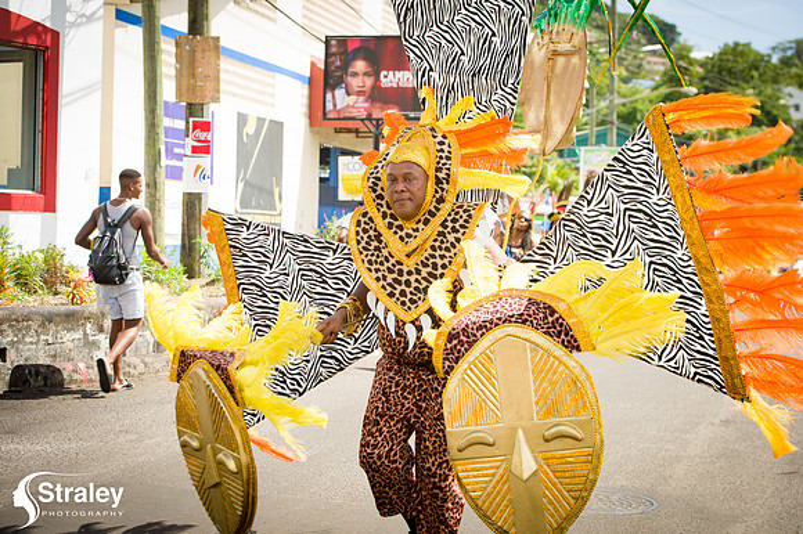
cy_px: 267
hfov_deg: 28.9
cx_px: 402
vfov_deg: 19.4
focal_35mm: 70
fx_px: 1560
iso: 100
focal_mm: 70
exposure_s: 1/160
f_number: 6.3
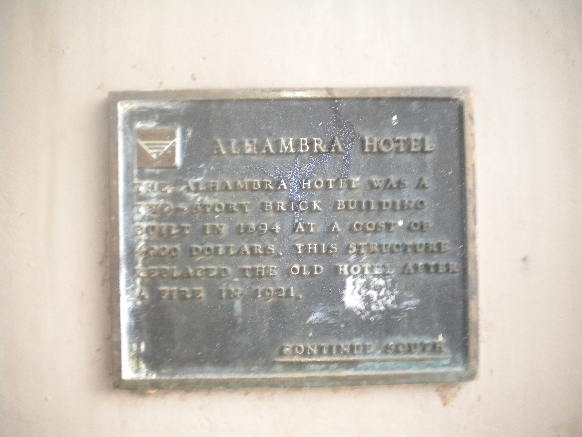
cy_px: 218
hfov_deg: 52.6
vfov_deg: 40.7
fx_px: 588
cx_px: 291
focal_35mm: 35
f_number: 3.1
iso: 400
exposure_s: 1/30
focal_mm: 6.3
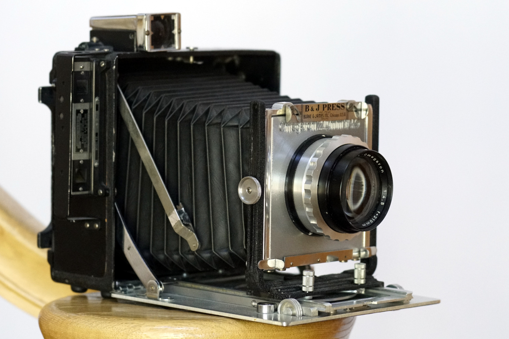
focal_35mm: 150
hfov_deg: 13.7
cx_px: 254
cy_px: 170
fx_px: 2121
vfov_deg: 9.1
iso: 6400
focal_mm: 100
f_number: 5.6
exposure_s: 1/125
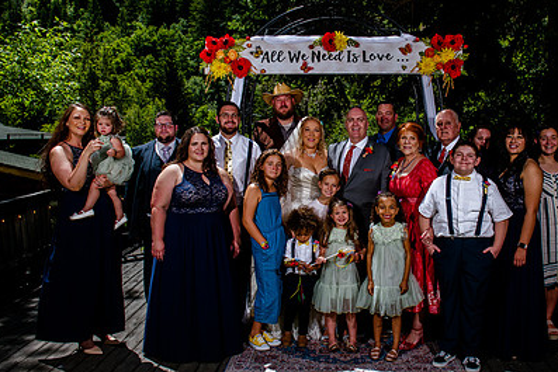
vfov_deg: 35.0
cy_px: 161
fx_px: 589
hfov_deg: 50.4
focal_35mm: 38
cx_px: 333
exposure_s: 1/400
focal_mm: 26
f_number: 8
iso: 160
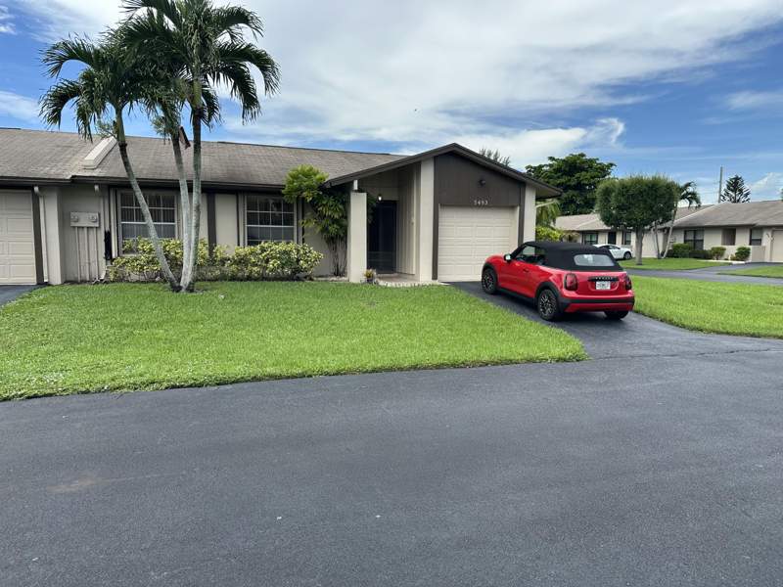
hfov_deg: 71.6
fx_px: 543
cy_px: 294
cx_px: 392
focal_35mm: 24
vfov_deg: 56.8
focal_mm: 6.86
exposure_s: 1/2410
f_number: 1.78
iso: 80
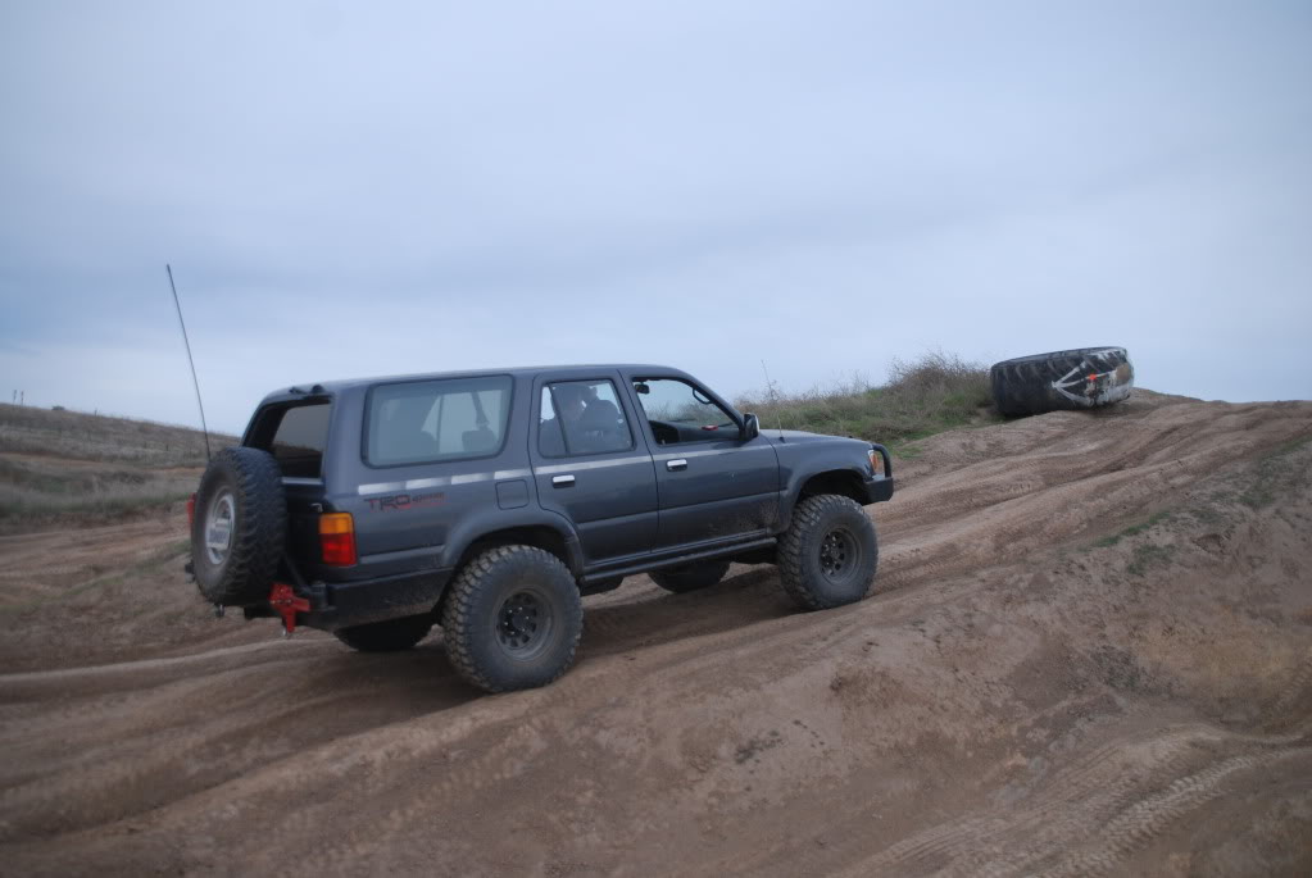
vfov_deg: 40.1
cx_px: 656
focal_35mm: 33
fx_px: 1204
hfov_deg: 57.2
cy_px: 439
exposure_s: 1/500
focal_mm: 22
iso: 360
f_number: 4
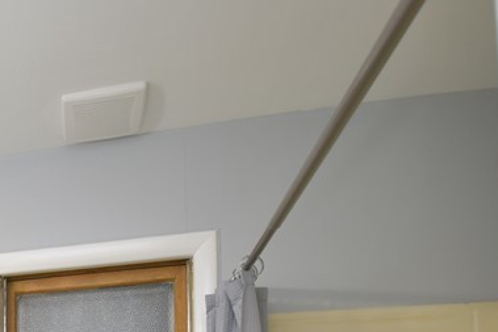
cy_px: 454
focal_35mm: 43
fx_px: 595
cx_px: -95
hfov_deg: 35.8
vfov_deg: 25.8
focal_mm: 10
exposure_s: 1/40
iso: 200
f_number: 4
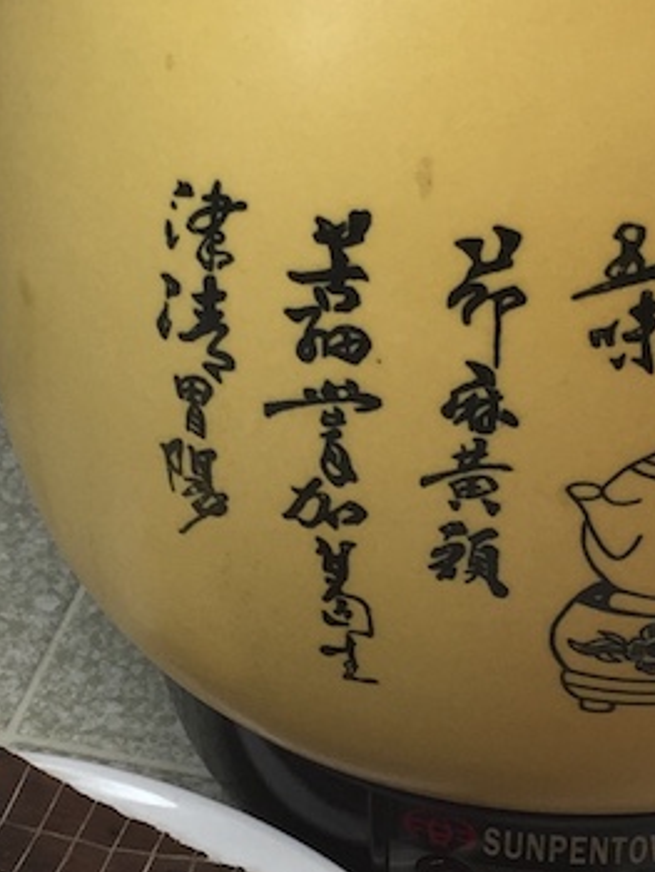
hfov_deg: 14.0
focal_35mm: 106
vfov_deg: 18.5
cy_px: 553
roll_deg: +4.8
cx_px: 212
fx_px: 2671
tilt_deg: -41.9
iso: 40
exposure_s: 1/40
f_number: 2.2
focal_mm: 4.15
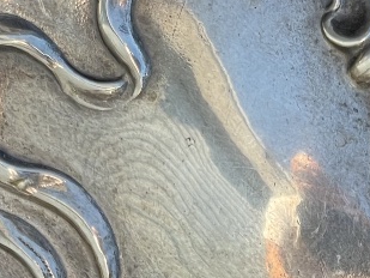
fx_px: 2160
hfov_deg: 9.7
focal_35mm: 202
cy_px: 520
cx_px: 354
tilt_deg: -76.9
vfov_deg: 7.1
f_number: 2
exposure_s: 1/304
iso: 25
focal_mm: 6
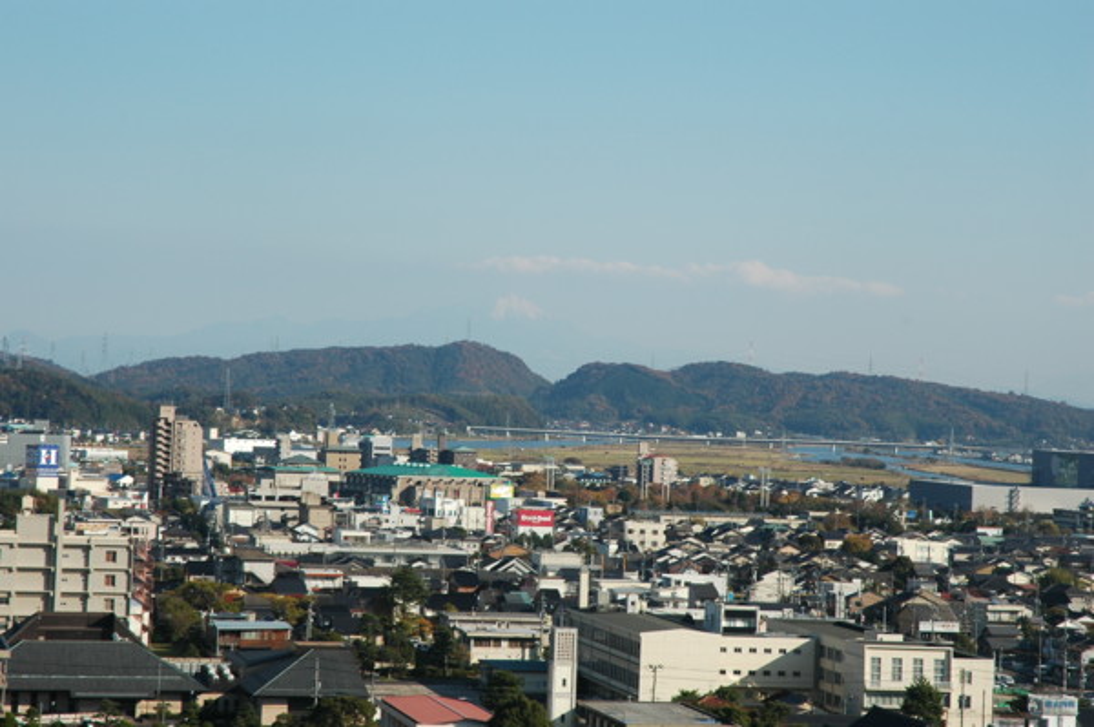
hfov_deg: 19.5
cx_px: 547
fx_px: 3188
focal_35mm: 105
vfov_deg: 13.0
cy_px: 364
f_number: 10
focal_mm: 70
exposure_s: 1/250
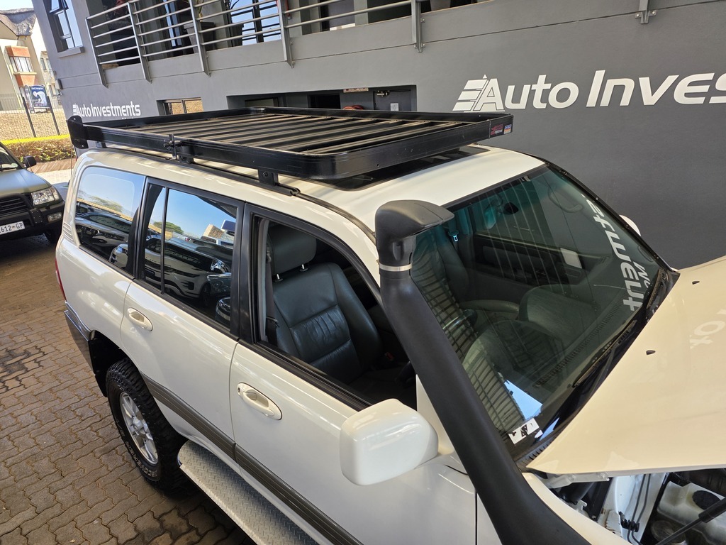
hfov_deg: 73.9
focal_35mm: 23
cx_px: 363
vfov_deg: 58.9
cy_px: 272
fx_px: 482
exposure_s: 1/180
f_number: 1.7
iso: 50
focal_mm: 6.25
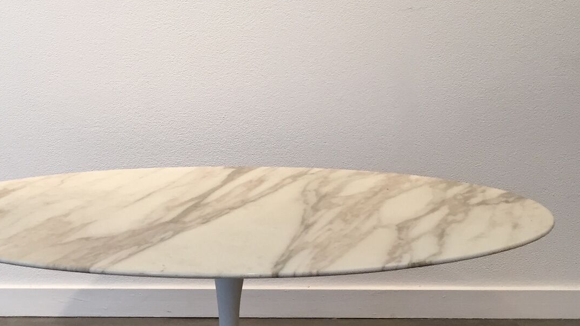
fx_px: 907
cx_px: 211
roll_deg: +1.2
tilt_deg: -17.5
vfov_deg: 20.1
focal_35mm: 59
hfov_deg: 35.2
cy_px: 266
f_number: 2.2
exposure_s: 1/33
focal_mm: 4.15
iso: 40
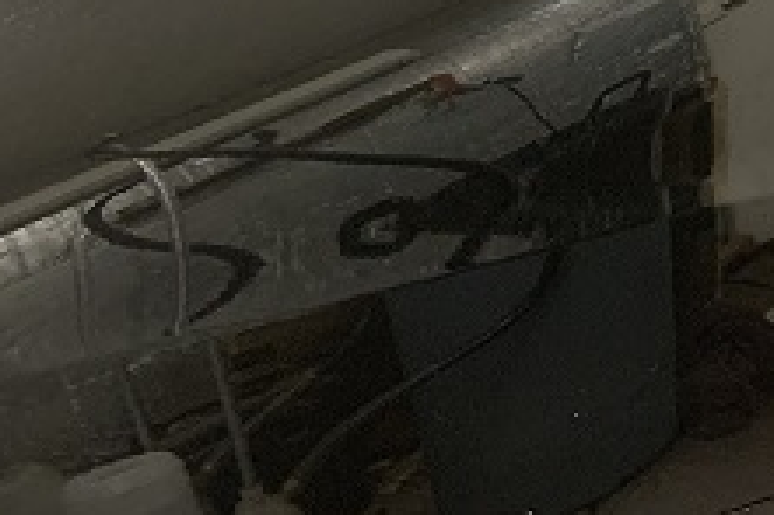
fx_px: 1891
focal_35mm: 88
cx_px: 795
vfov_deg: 14.4
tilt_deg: -20.5
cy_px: -270
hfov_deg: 22.2
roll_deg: -1.4
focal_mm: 4.25
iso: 400
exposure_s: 1/60
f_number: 1.8
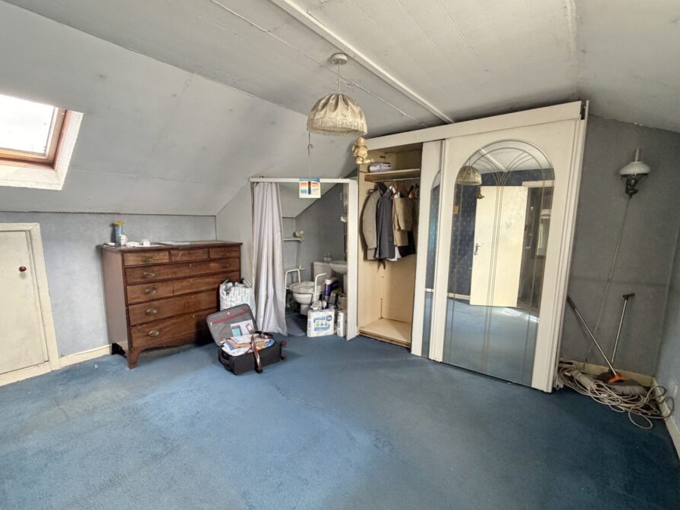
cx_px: 347
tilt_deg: -9.1
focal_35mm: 16
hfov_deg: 94.5
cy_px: 269
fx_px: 314
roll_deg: -0.4
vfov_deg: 78.0
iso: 320
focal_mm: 2.22
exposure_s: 1/73
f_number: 2.2
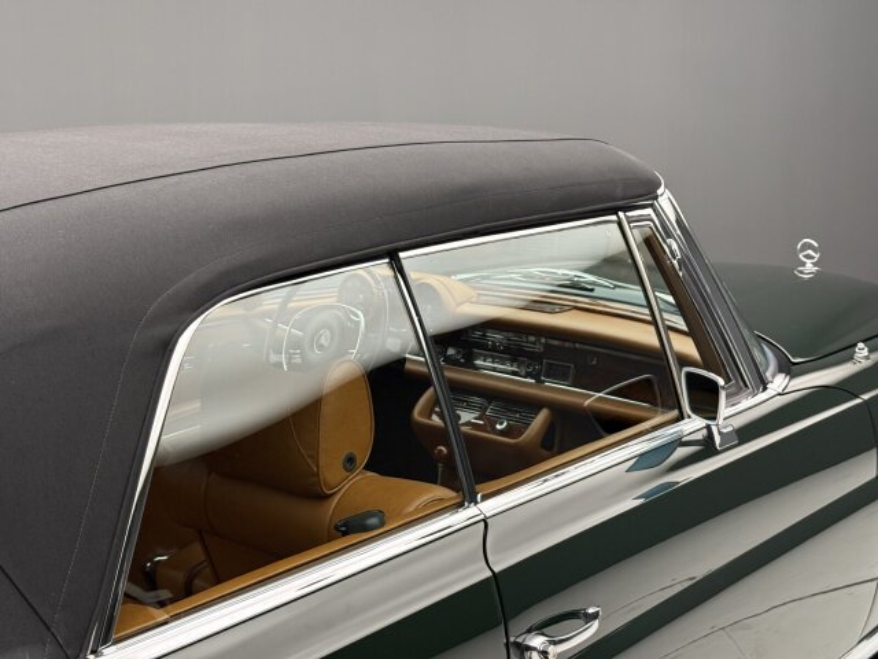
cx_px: 439
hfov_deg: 39.7
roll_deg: +0.4
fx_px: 1217
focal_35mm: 48
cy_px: 330
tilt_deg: -11.8
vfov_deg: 30.3
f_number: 1.78
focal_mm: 6.76
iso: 200
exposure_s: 1/50
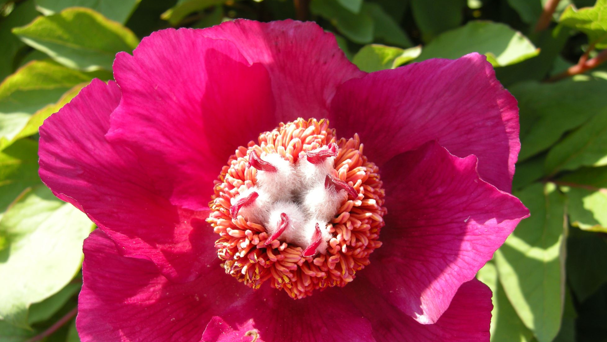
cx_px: 301
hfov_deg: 51.6
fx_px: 628
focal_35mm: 39
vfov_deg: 30.2
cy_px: 224
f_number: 4.3
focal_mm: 7.5
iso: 64
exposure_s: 1/133
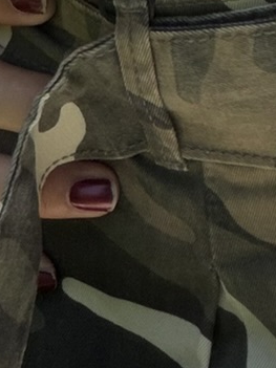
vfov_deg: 9.8
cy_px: -538
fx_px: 1862
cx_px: 206
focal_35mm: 175
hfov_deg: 8.5
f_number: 1.9
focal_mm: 2.71
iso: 32
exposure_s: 1/818
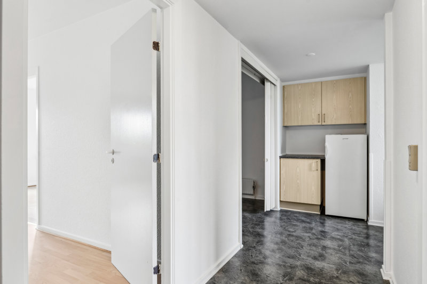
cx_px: 214
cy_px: 142
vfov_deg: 61.9
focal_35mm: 20
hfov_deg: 84.0
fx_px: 237
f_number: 8
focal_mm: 20
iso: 200
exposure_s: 1/2
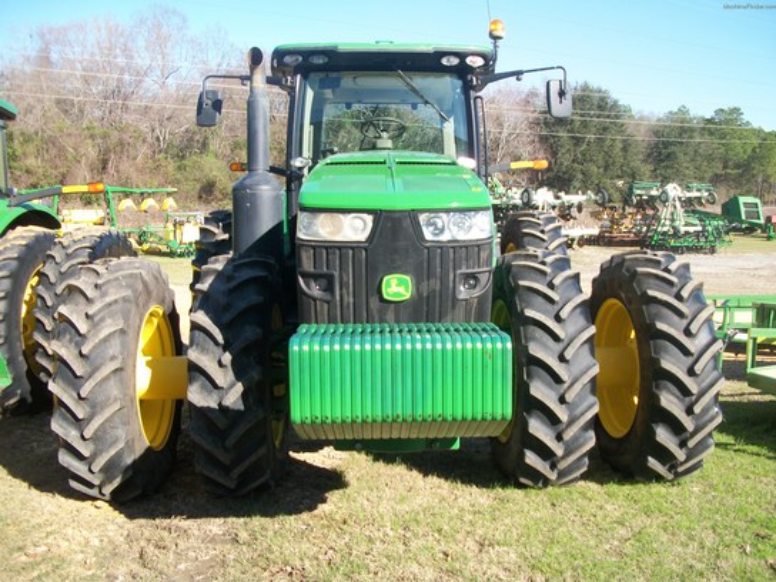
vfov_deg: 44.2
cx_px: 388
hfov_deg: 56.8
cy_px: 291
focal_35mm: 32
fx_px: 717
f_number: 8.8
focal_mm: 5.7
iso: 80
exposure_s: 1/80
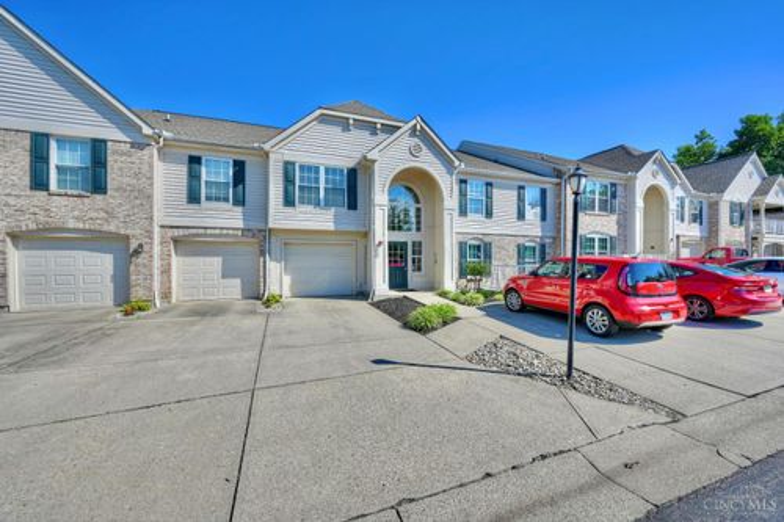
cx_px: 392
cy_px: 261
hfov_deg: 104.3
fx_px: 305
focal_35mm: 14
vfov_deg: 81.2
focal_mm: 14
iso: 100
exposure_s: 1/100
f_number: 10
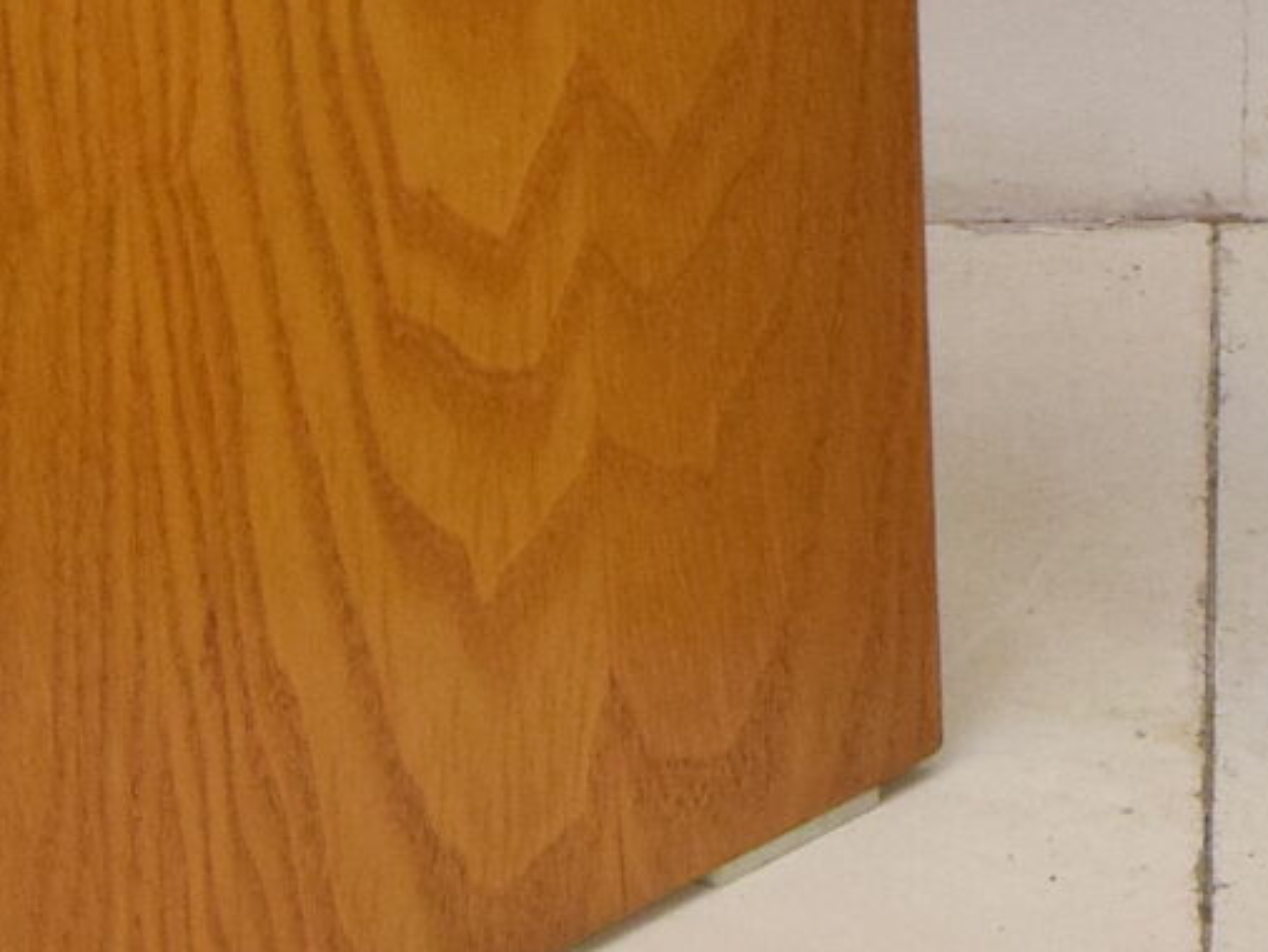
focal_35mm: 256
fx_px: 9382
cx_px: 1205
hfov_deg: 7.7
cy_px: -468
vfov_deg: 5.8
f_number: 8
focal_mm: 30
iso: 1600
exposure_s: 1/250
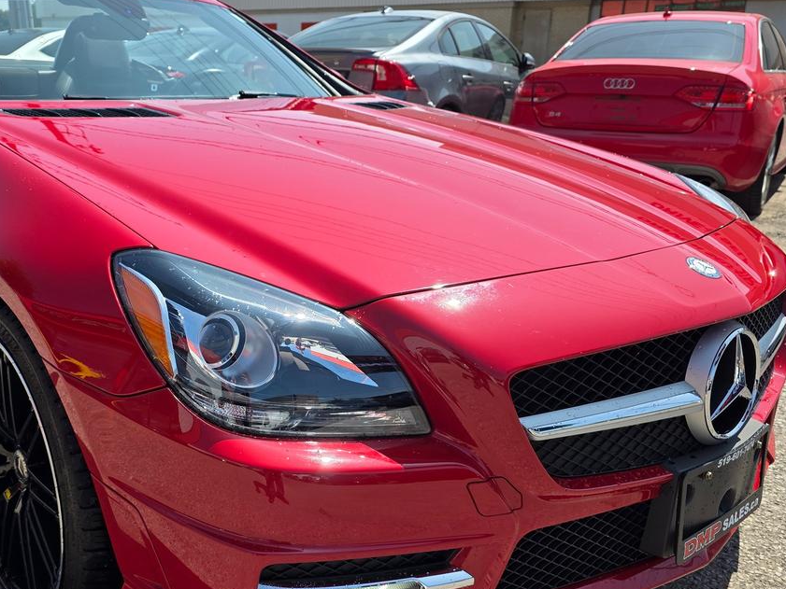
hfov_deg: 51.9
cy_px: 364
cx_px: 281
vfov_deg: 40.5
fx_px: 795
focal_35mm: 35
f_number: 1.7
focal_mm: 6.3
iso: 80
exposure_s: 1/3455
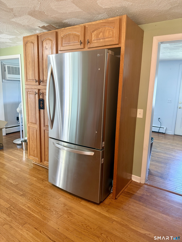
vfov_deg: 71.6
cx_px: 91
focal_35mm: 24
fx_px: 168
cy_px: 121
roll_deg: -2.2
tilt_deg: -9.8
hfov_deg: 56.8
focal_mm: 6.76
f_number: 1.78
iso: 250
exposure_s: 1/60
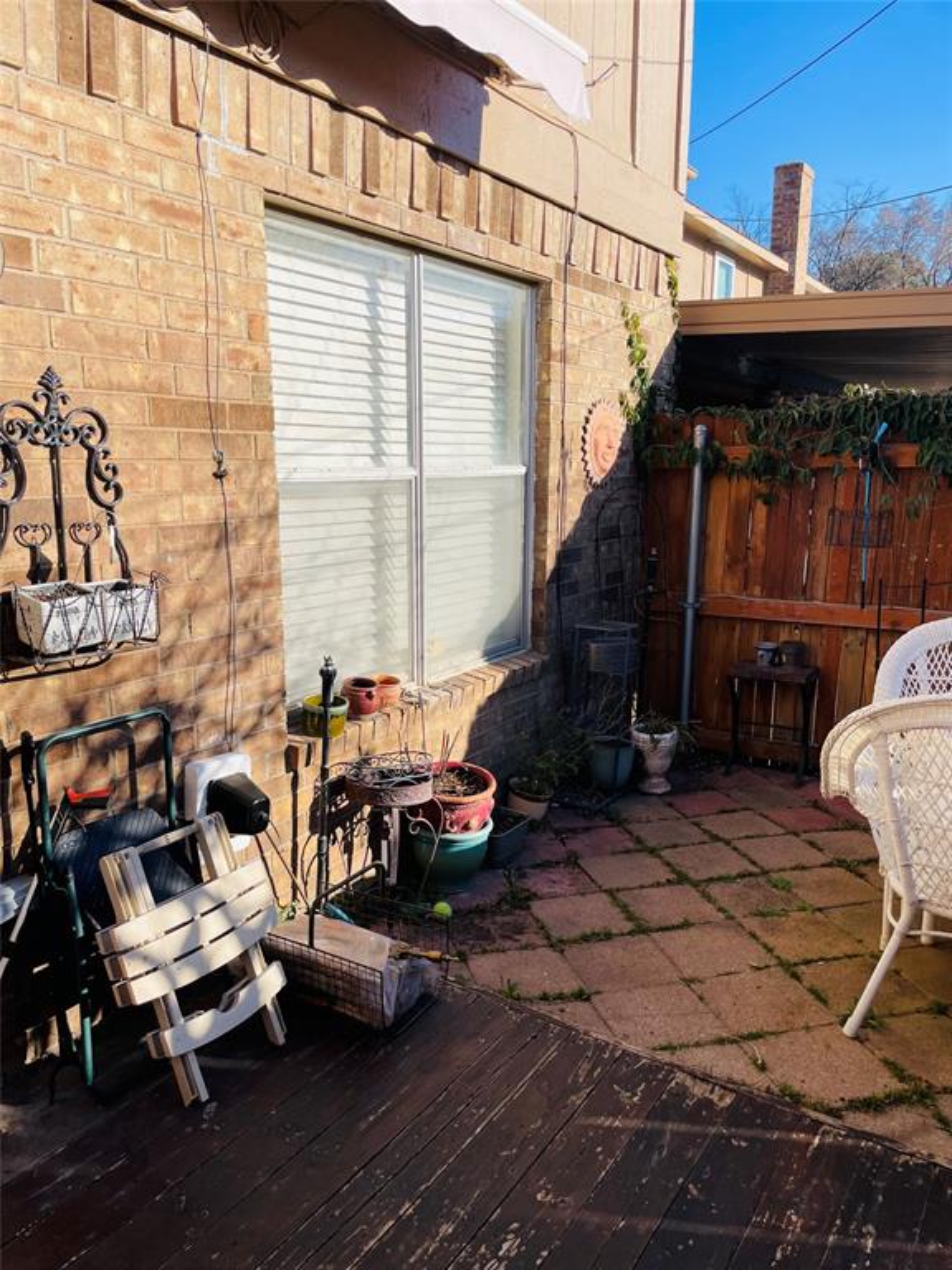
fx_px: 953
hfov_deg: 53.1
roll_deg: +0.3
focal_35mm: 26
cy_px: 635
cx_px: 476
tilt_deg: -9.6
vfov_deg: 67.3
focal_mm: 4.2
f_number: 1.6
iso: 32
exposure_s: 1/2817
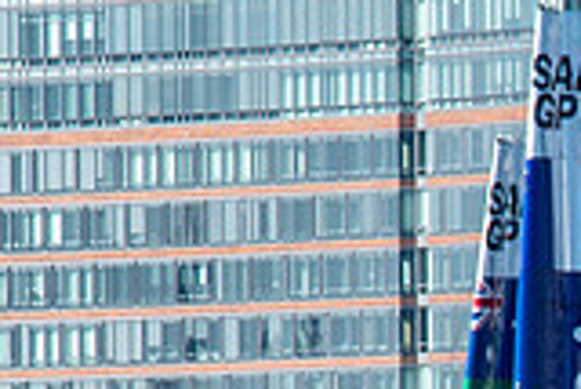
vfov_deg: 0.6
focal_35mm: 2279
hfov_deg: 0.9
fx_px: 36813
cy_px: 633
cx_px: 1009
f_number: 5.6
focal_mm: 420
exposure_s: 1/1600
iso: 500
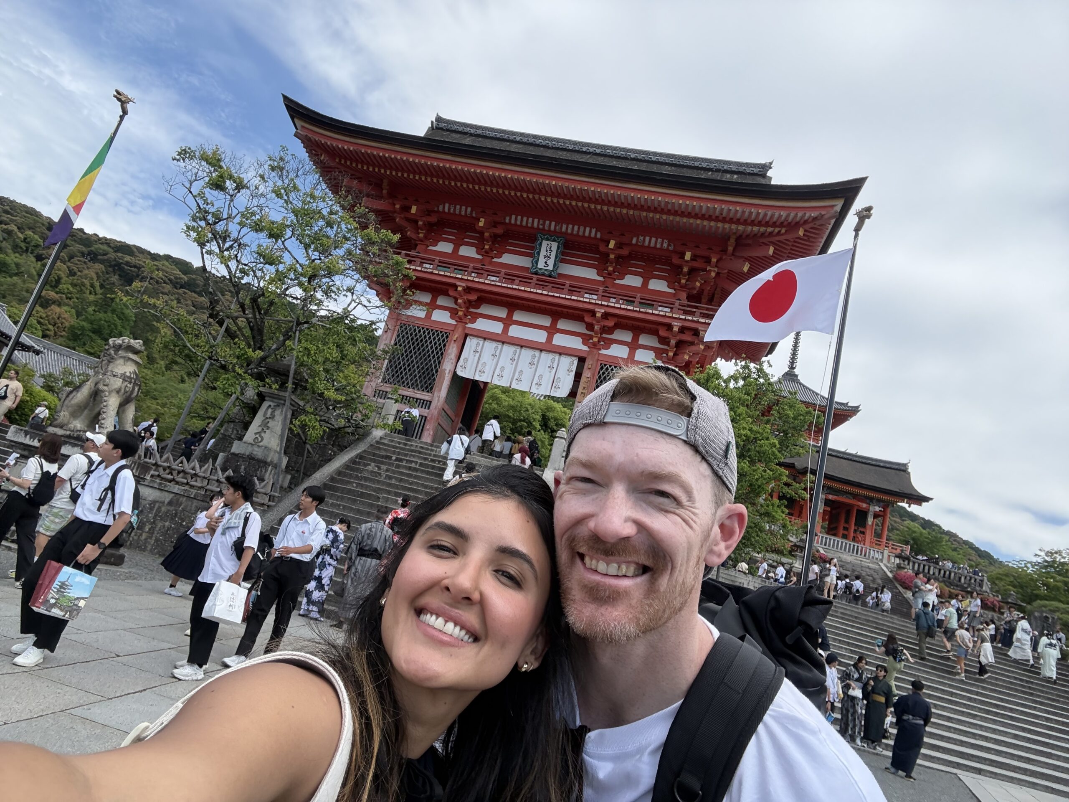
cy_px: 401
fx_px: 710
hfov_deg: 73.9
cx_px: 534
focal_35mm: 23
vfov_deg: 58.9
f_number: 1.9
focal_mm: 2.69
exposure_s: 1/818
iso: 40
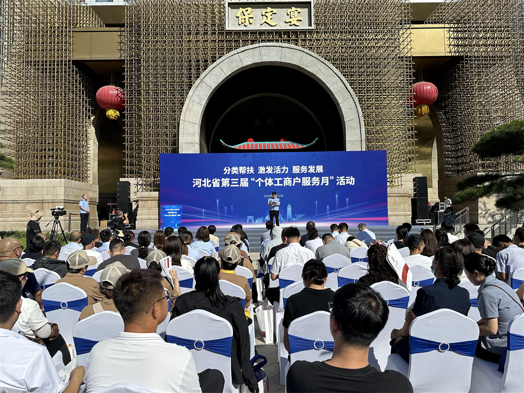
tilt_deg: +2.5
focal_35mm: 24
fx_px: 363
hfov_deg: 71.6
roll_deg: +0.8
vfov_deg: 56.8
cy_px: 196
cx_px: 262
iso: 80
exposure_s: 1/5000
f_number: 1.78
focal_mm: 6.86
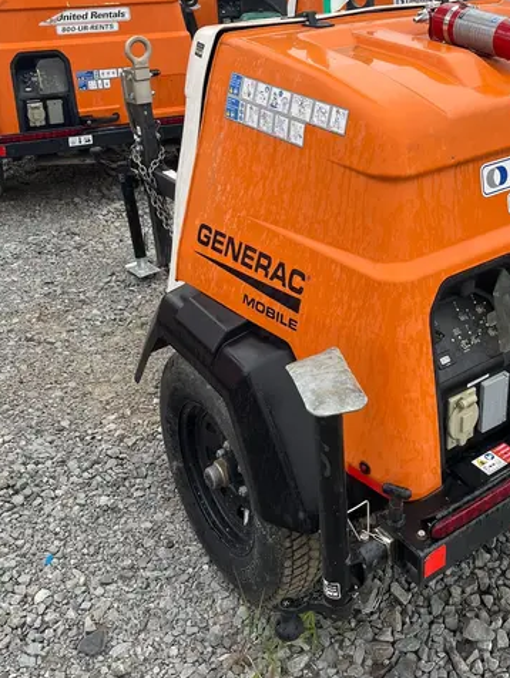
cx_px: 353
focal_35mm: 40
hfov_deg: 35.5
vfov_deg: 45.8
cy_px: 210
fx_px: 784
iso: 50
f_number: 1.6
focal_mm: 5.1
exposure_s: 1/701
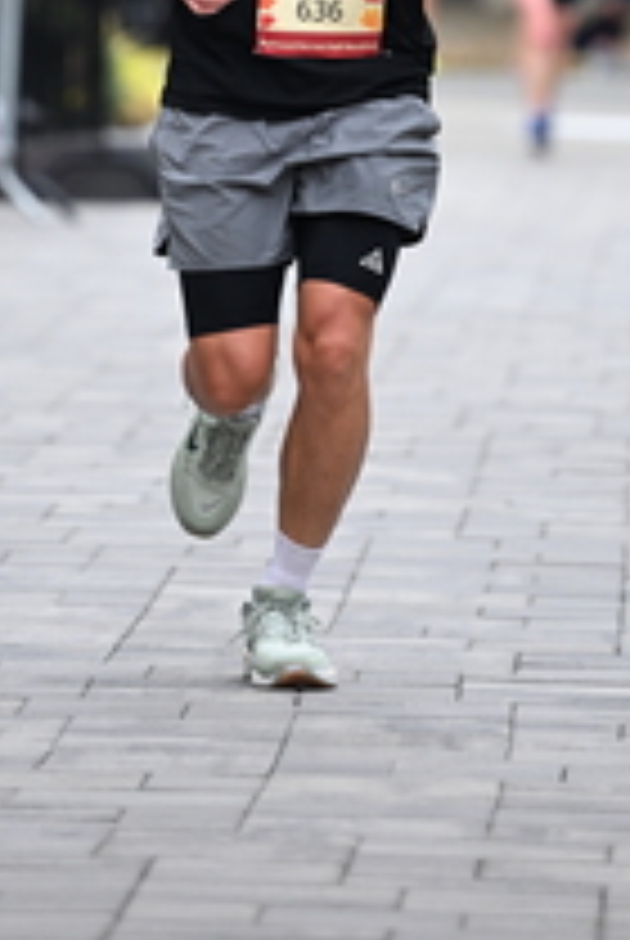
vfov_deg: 4.6
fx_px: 11694
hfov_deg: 3.1
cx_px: 259
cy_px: -243
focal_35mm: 447
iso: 640
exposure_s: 1/2000
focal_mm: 170
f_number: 2.8
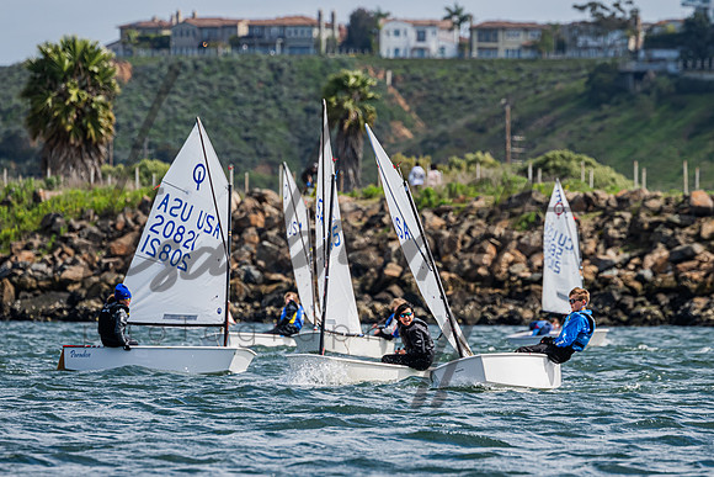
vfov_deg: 2.6
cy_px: 243
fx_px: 10375
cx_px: 374
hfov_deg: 3.9
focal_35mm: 523
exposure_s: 1/1000
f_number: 8
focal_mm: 400
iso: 320
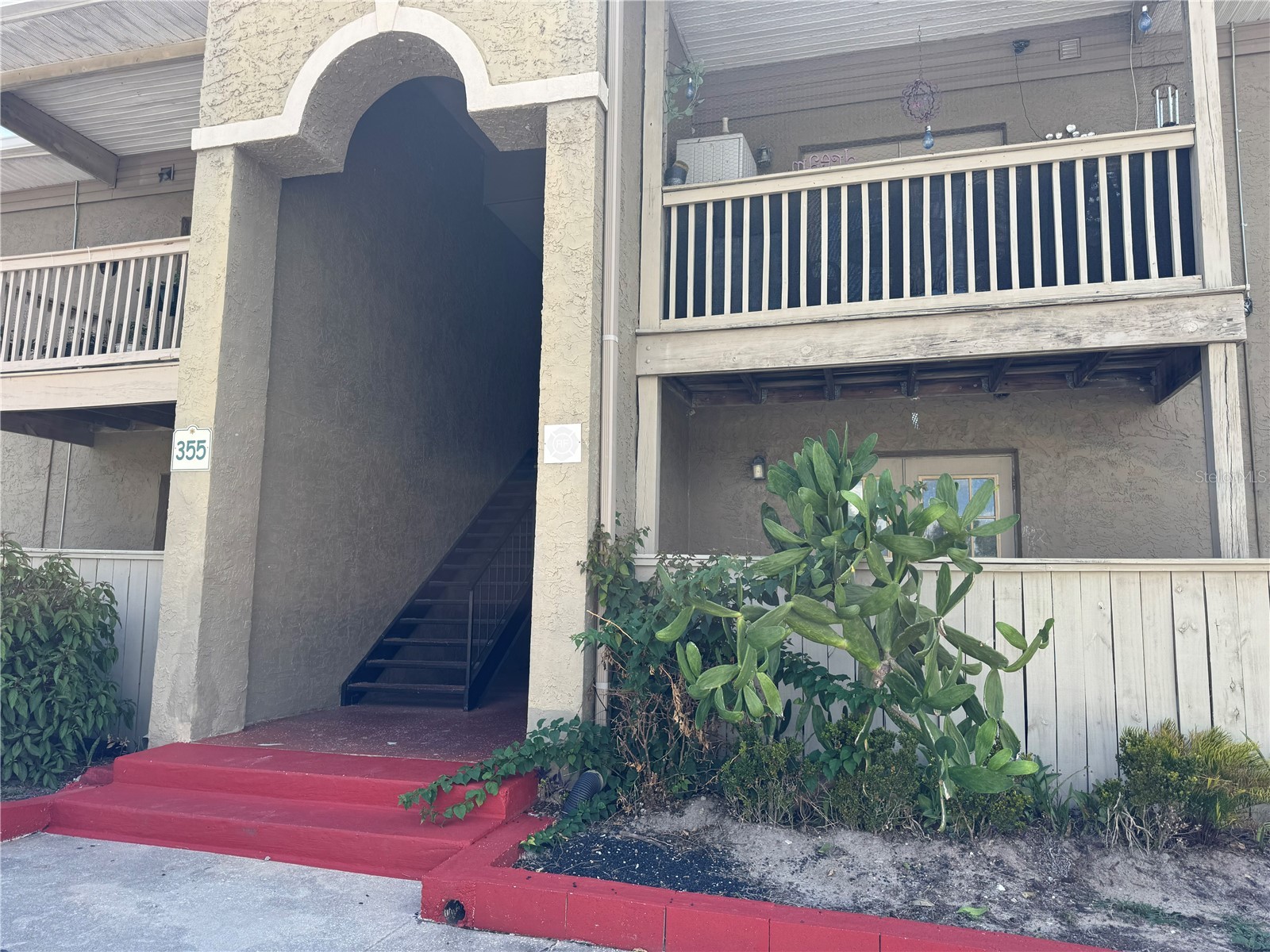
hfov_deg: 71.6
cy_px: 476
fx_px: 881
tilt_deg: +7.6
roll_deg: -0.4
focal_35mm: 24
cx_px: 635
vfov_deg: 56.8
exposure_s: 1/1425
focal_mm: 6.76
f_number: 1.78
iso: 80
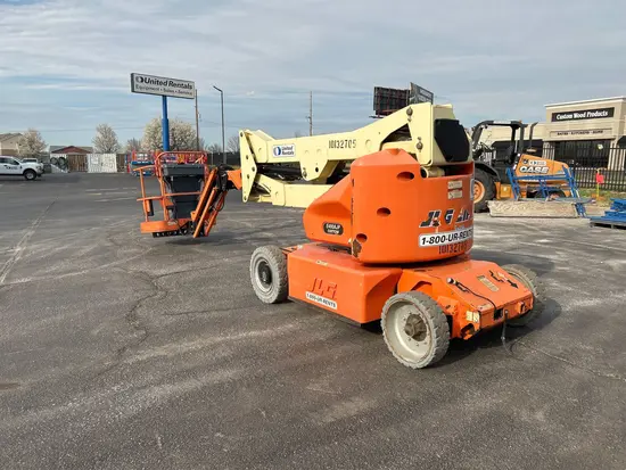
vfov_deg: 53.1
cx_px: 313
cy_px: 235
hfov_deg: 67.3
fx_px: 470
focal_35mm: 26
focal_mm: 5.7
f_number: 1.5
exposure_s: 1/4274
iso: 50
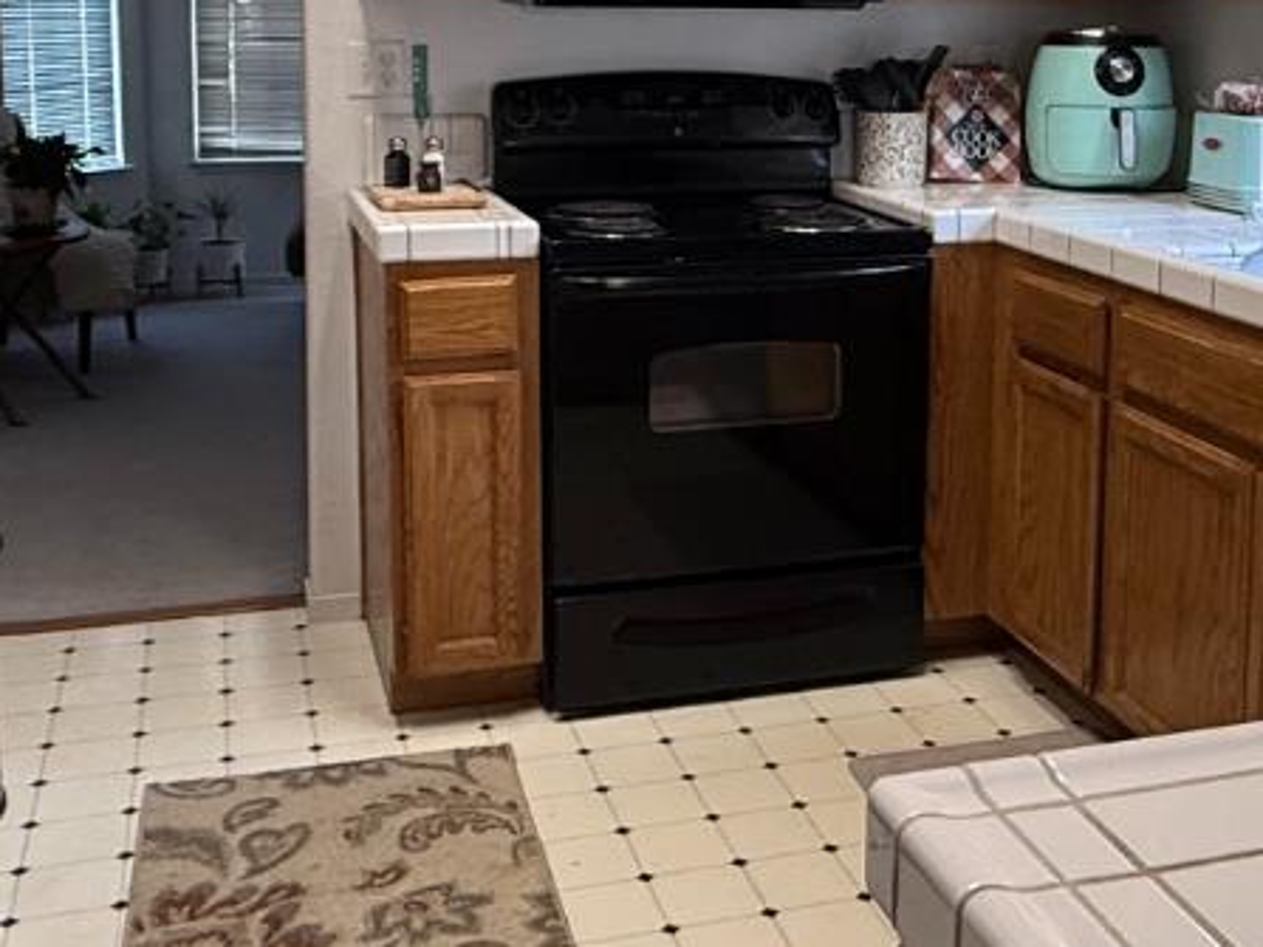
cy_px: 211
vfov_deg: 30.2
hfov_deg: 40.1
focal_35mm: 47
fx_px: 1714
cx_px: 805
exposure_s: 1/120
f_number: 2.2
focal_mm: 2.22
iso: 250
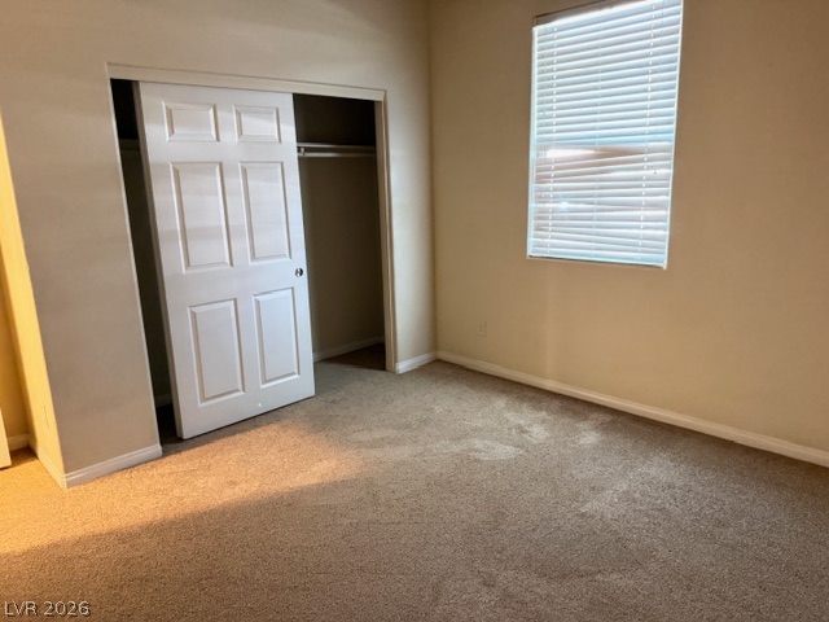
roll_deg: +2.1
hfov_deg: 71.6
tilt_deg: -12.5
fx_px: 575
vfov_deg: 56.8
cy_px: 311
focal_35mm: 24
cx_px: 414
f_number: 1.78
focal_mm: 6.76
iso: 1600
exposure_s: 1/30
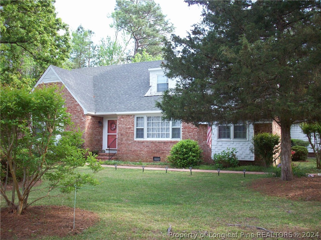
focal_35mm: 37
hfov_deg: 50.1
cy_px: 120
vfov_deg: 38.7
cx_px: 160
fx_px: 343
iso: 92
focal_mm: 6.2
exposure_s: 1/128
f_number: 2.8
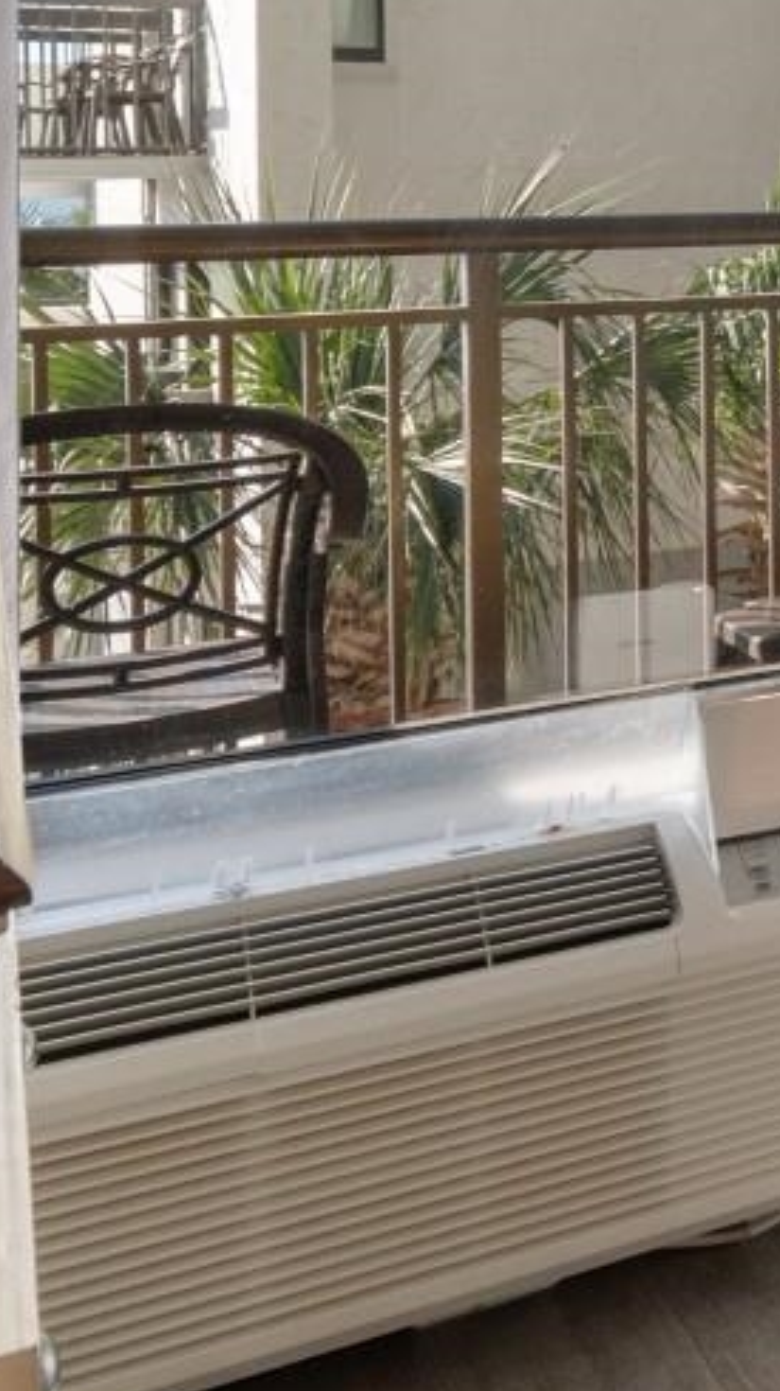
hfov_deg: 15.7
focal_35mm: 52
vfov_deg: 37.3
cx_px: 1733
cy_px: 145
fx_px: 1915
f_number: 4.5
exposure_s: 1/80
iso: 100
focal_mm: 10
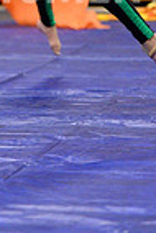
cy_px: -133
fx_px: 2153
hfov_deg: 4.1
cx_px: -41
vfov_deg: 6.1
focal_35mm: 332
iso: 6400
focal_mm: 105
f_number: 2.8
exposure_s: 1/320
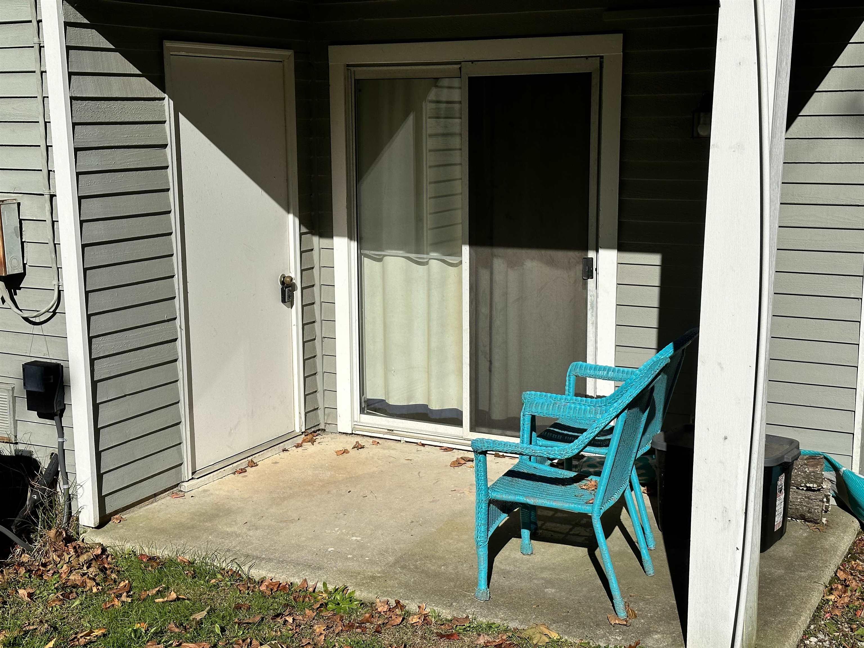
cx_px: 432
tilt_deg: -11.2
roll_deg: +0.1
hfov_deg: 39.7
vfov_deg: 30.3
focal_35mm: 48
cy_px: 324
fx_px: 1198
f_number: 1.78
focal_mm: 6.86
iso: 64
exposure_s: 1/10870
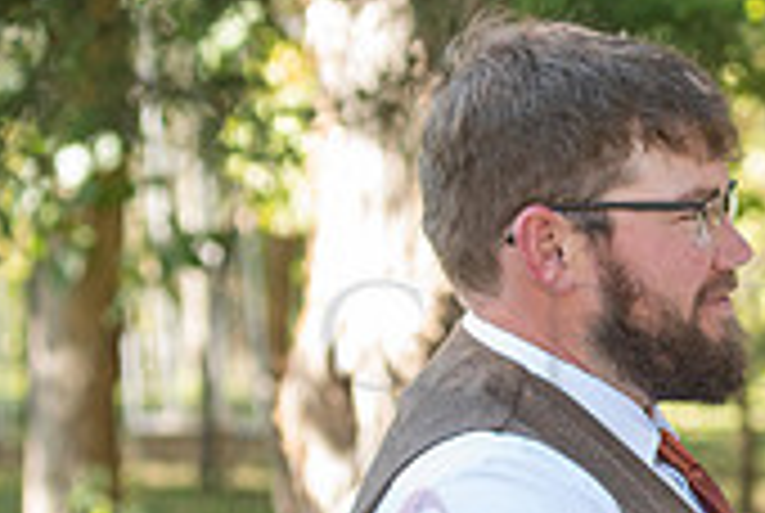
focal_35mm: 292
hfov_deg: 6.9
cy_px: 527
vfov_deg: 4.7
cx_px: 1142
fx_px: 6216
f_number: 5
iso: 800
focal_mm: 80
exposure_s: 1/400
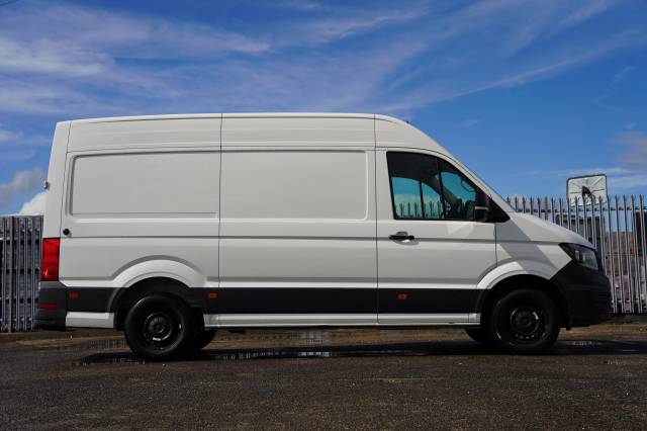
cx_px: 324
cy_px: 216
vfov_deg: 27.7
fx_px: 875
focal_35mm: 49
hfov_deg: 40.6
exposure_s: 1/640
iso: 100
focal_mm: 48.7
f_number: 5
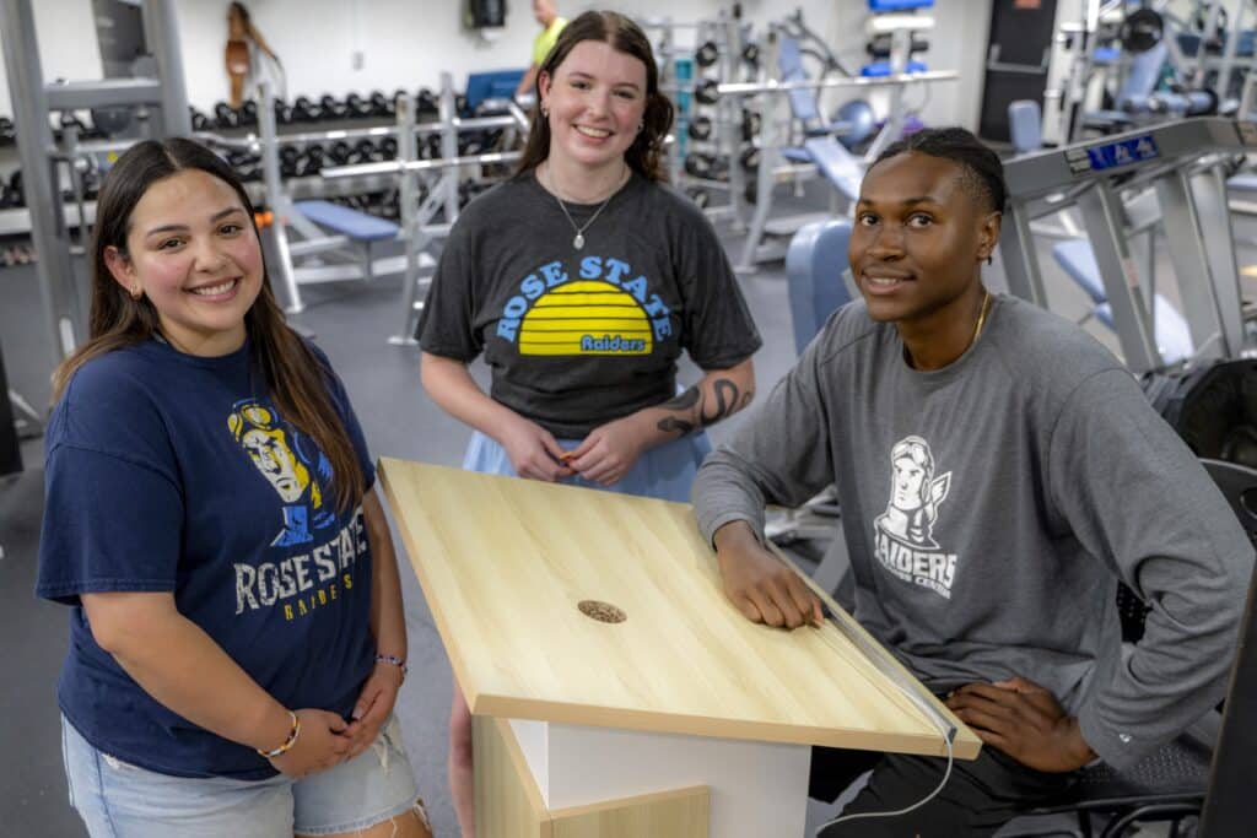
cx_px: 580
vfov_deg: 36.6
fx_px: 1263
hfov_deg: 52.9
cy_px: 485
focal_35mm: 36
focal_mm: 31
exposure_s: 1/30
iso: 560
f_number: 2.8
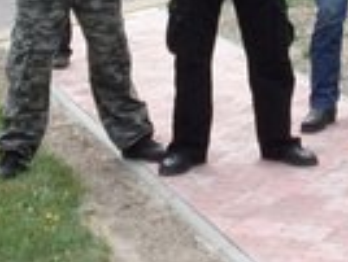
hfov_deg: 12.5
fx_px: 1591
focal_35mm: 158
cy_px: -91
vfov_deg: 9.2
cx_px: 197
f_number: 3.8
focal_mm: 8.7
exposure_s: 1/250
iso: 80
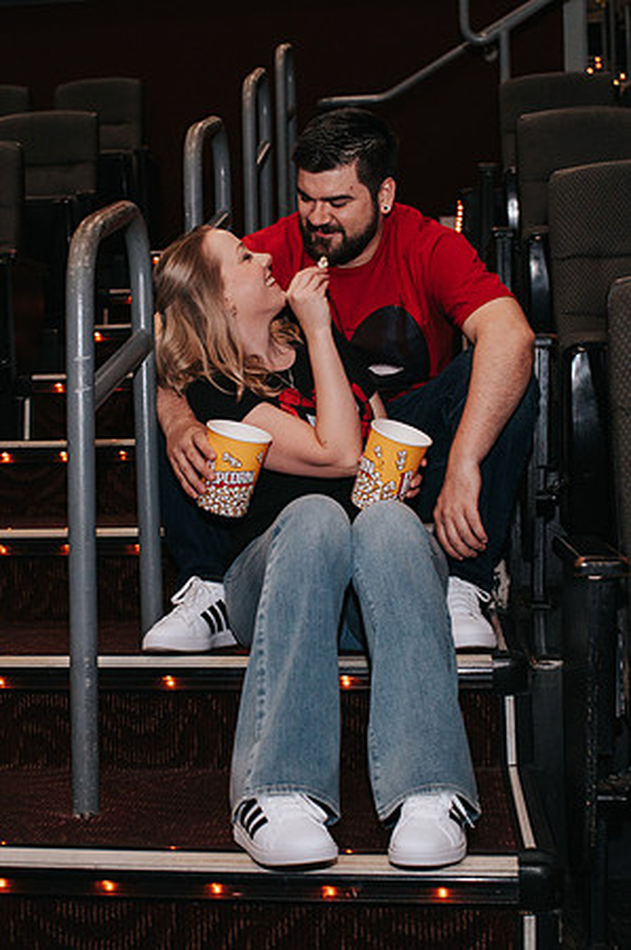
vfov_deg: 37.6
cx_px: 236
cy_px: 475
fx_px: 1395
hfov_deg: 25.4
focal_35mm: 53
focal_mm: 35
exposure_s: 1/160
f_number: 3.2
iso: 1000
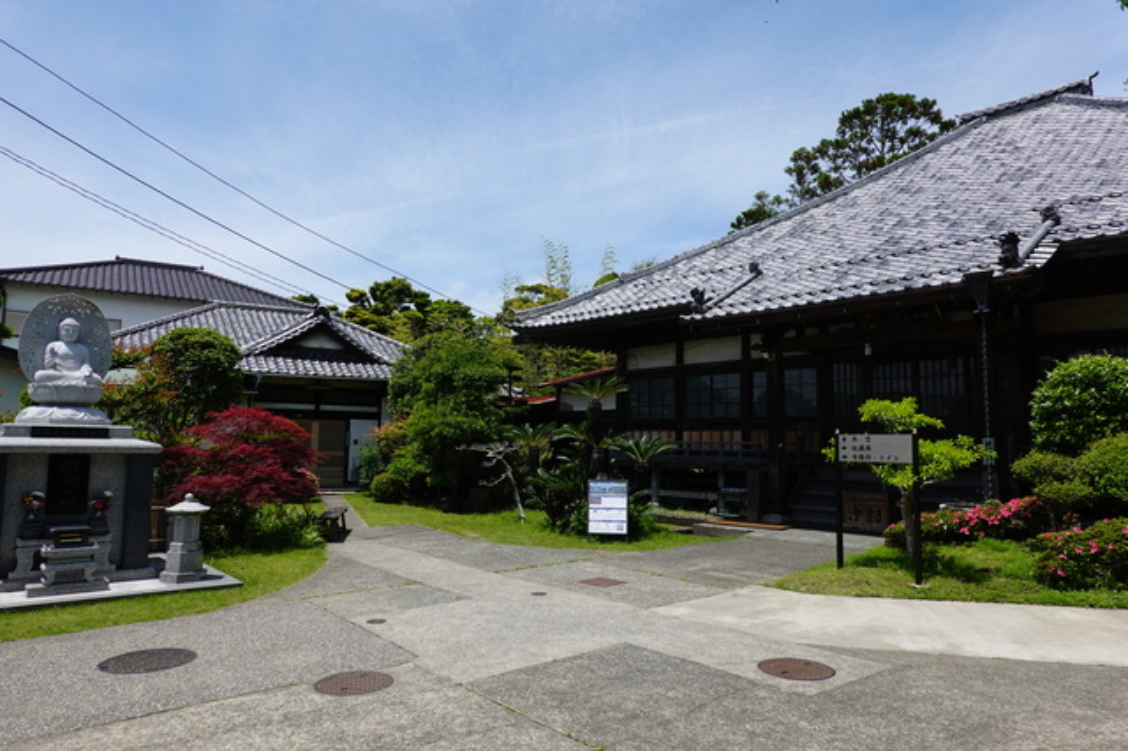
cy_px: 376
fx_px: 752
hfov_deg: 73.8
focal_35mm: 24
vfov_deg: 53.1
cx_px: 564
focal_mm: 9
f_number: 4.5
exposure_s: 1/1000
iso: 125
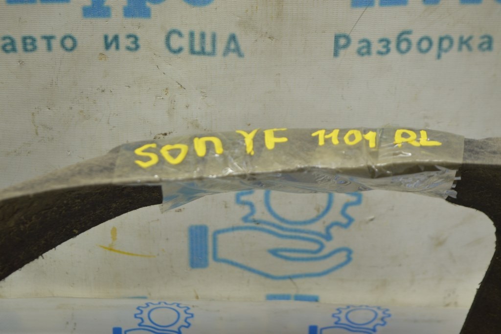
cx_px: 250
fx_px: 1043
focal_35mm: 75
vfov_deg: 18.2
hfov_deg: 27.0
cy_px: 167
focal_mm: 50
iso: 400
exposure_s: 1/20
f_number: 5.6
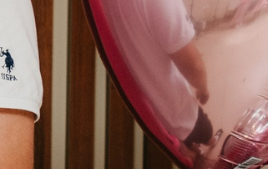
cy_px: 23
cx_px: -654
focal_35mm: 343
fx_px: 2510
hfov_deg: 5.6
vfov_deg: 3.8
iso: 200
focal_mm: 42
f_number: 4
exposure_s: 1/160
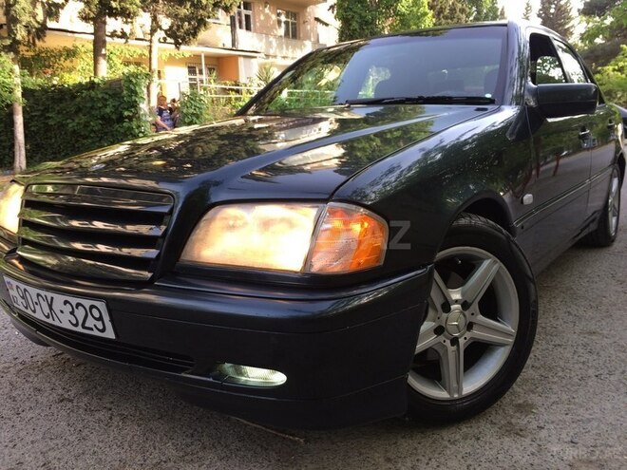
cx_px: 314
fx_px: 525
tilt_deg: -12.3
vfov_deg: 48.2
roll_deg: +2.0
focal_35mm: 29
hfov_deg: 61.7
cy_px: 235
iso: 32
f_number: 2.2
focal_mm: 4.15
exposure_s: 1/102
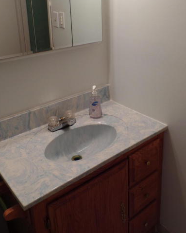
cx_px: 110
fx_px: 248
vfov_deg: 49.5
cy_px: 79
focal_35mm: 36
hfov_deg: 41.0
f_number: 3.2
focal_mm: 4.1
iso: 80
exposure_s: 1/45
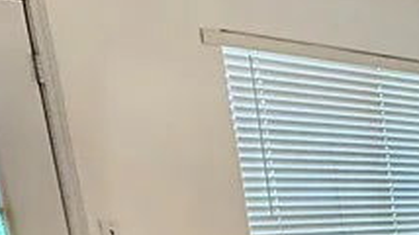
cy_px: 368
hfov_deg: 17.9
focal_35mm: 73
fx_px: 810
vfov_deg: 15.1
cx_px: 871
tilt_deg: -10.9
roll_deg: -1.0
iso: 200
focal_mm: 2.22
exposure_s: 1/60
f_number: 2.2
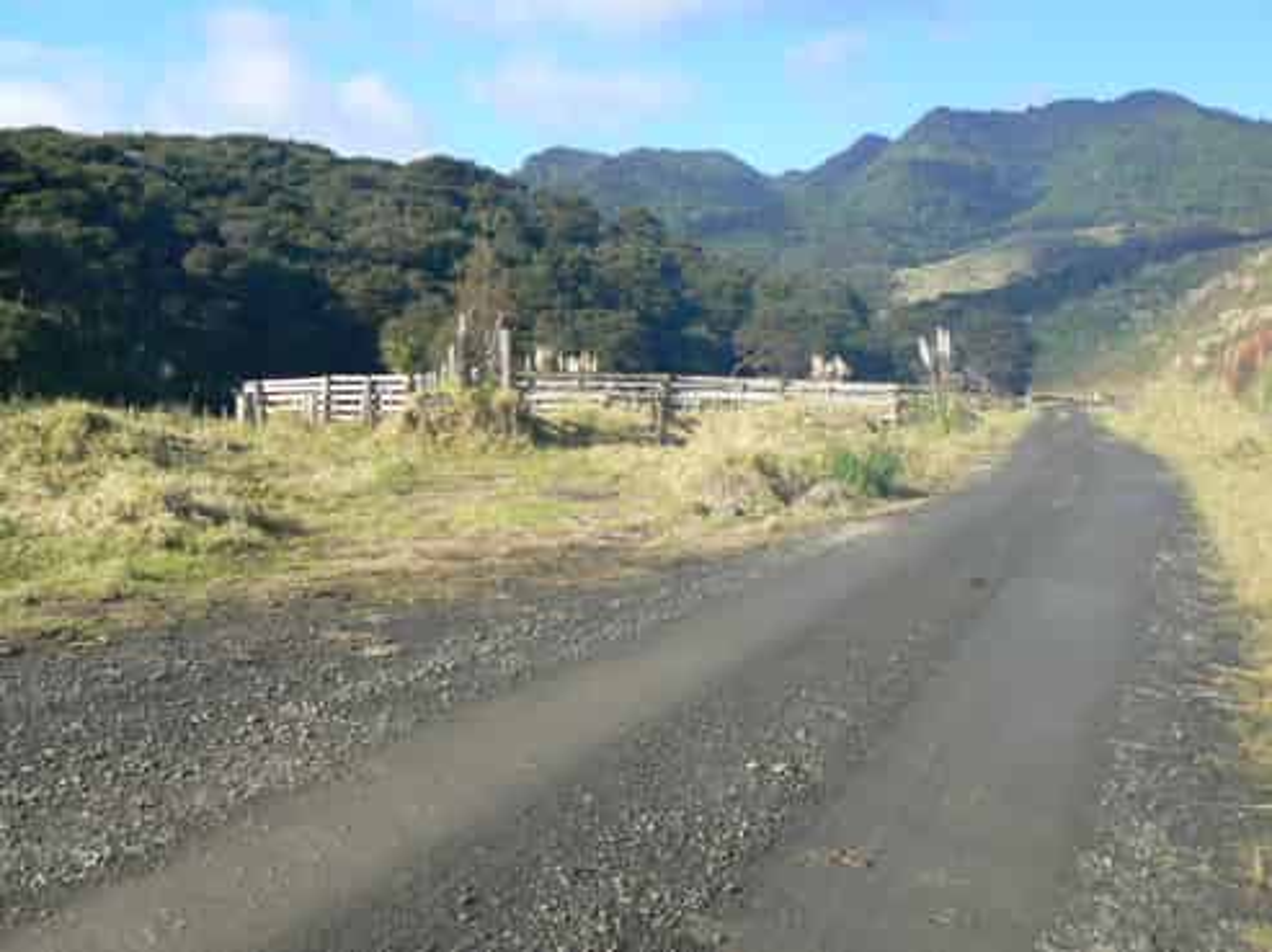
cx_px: 636
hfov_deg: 51.4
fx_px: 1322
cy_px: 476
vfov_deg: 39.6
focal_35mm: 36
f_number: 5.6
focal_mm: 6
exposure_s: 1/250
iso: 80
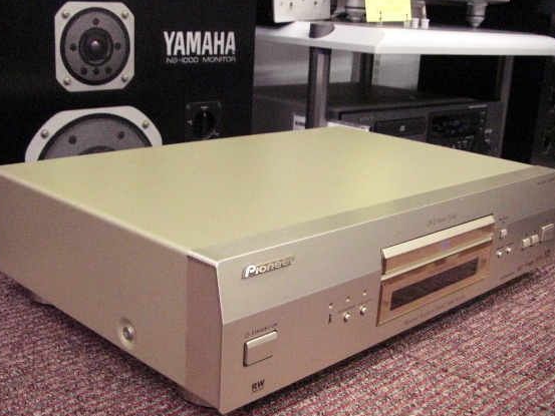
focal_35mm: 44
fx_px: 706
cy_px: 231
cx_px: 265
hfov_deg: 42.9
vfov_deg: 32.9
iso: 800
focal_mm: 6.3
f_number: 3.4
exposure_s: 1/60
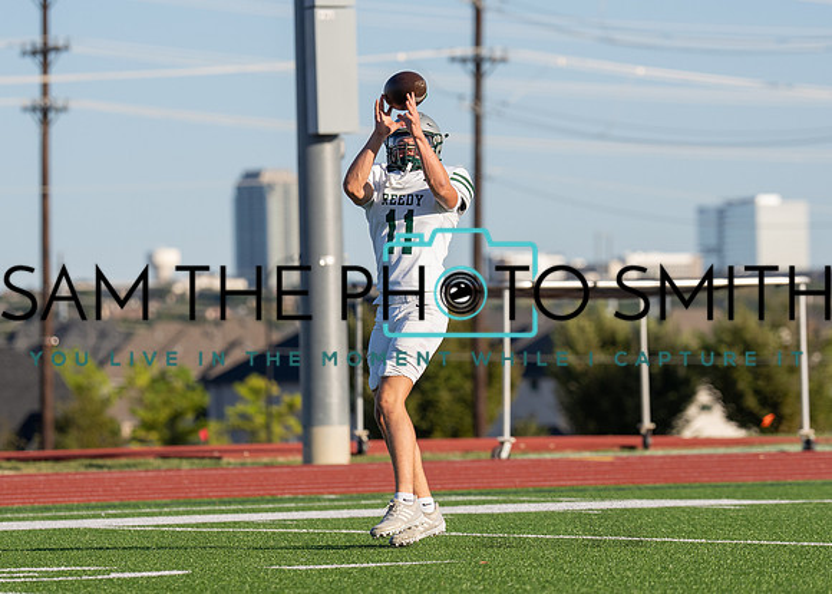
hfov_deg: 8.4
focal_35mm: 240
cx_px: 435
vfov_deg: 6.0
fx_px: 5666
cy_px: 272
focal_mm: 136
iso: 160
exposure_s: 1/2500
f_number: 2.8
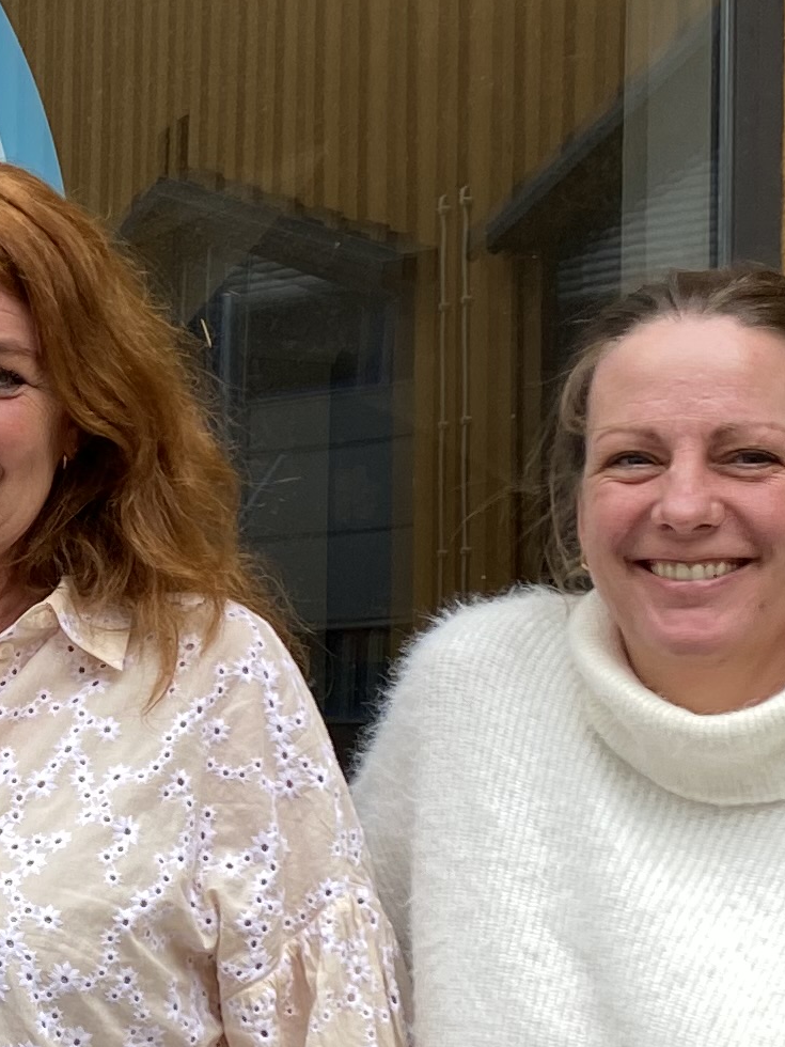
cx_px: -254
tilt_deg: +3.7
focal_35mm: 107
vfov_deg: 18.4
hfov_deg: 13.3
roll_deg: -1.4
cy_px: 596
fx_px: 3235
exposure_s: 1/102
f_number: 1.8
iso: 40
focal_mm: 4.25
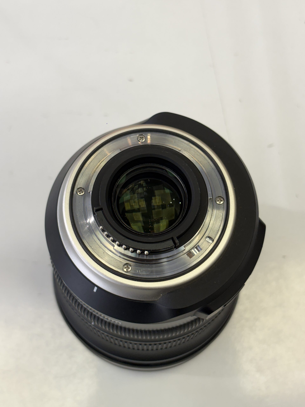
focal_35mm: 52
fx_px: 611
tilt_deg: -71.6
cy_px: 204
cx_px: 152
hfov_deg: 28.0
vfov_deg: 36.8
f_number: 1.6
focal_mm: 5.96
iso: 40
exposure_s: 1/100
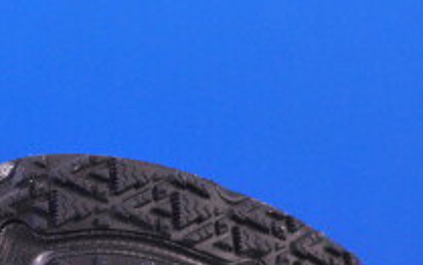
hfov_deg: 7.1
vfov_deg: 4.5
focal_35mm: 292
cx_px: -168
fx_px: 3369
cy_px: 193
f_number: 2.2
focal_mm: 50
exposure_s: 1/320
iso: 250
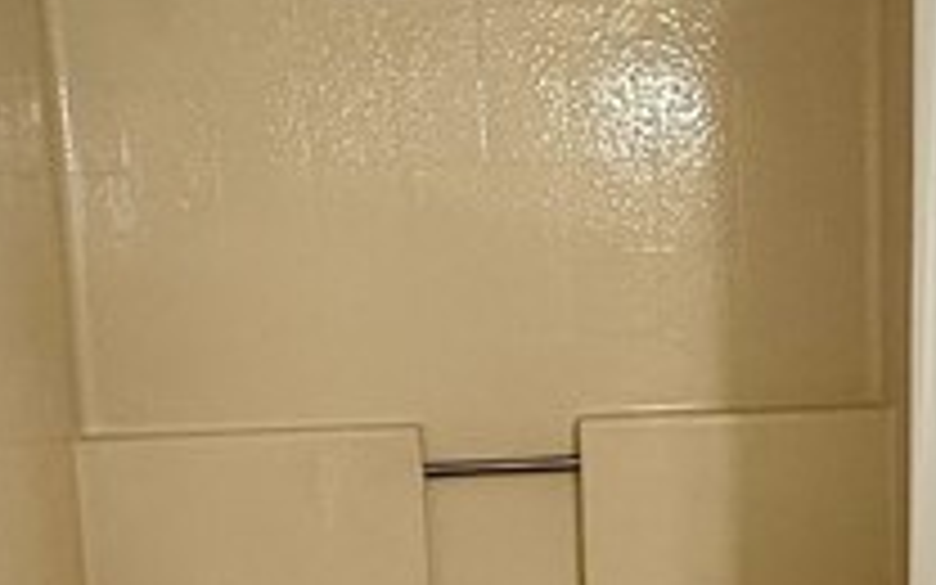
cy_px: 572
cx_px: 765
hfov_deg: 27.6
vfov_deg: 17.5
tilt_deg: -11.0
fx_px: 1862
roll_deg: +1.7
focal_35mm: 73
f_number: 2.2
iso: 100
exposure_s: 1/120
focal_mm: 2.22
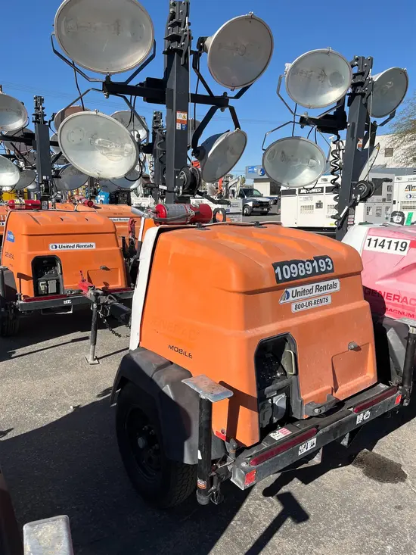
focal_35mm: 26
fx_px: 416
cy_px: 278
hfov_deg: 53.1
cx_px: 208
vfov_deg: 67.3
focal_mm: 5.1
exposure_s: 1/4484
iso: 50
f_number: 1.6
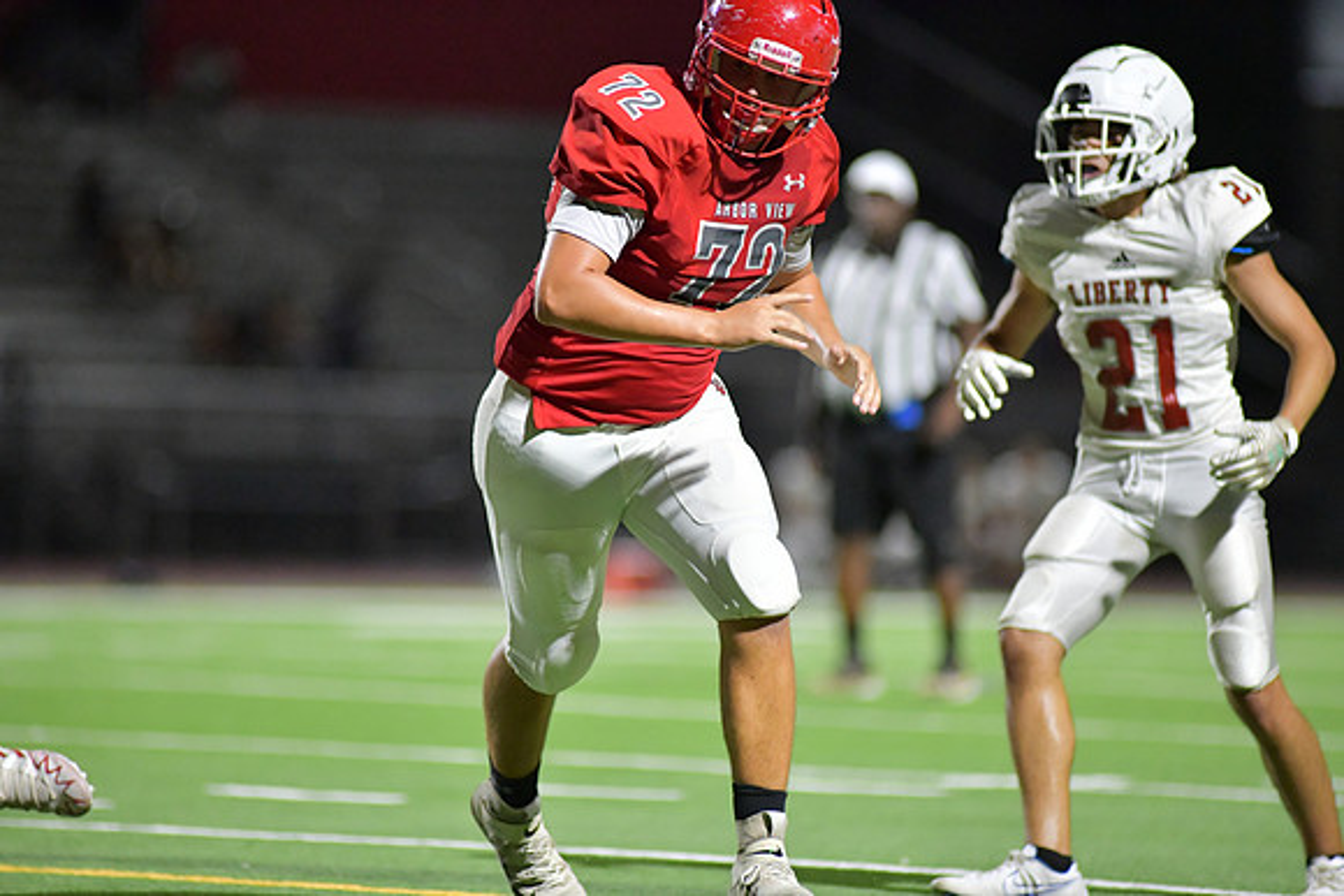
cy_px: 448
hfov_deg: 6.9
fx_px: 11202
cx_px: 672
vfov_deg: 4.6
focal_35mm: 300
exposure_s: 1/1250
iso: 8000
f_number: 3.2
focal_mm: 300
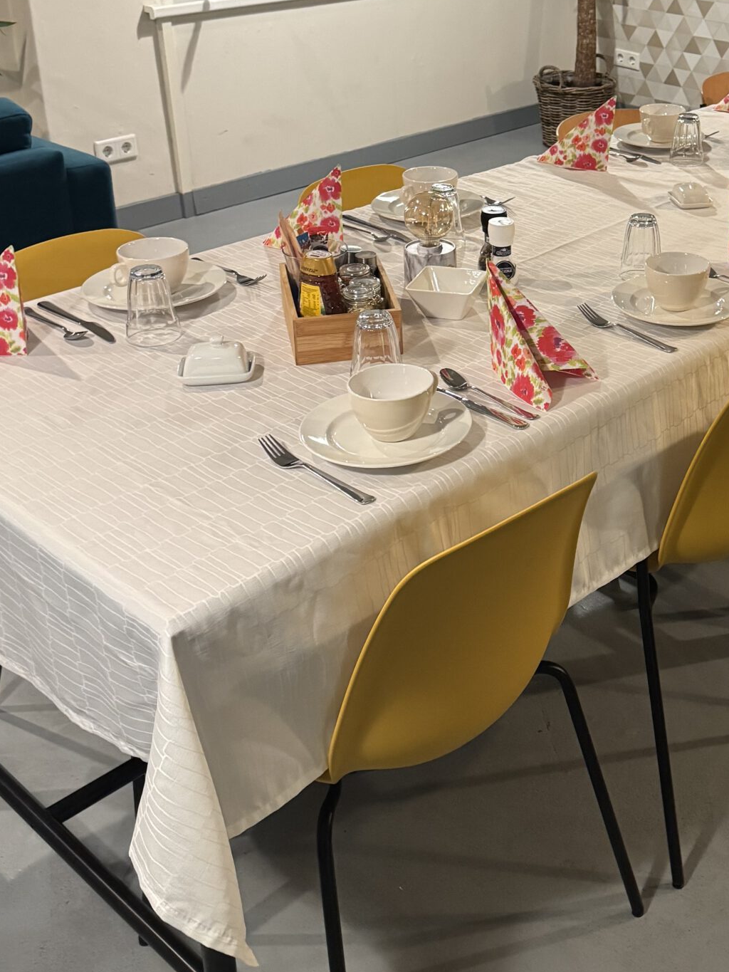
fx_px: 1263
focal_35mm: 45
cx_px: 610
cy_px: 298
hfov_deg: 31.2
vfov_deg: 41.3
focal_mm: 6.76
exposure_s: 1/50
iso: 640
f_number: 1.78
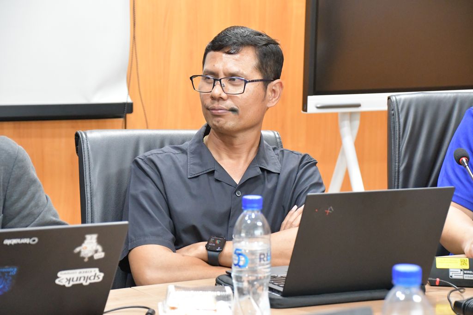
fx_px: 1577
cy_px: 158
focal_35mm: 120
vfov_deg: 11.4
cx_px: 236
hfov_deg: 17.1
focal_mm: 80
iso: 8000
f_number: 5.3
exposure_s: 1/125
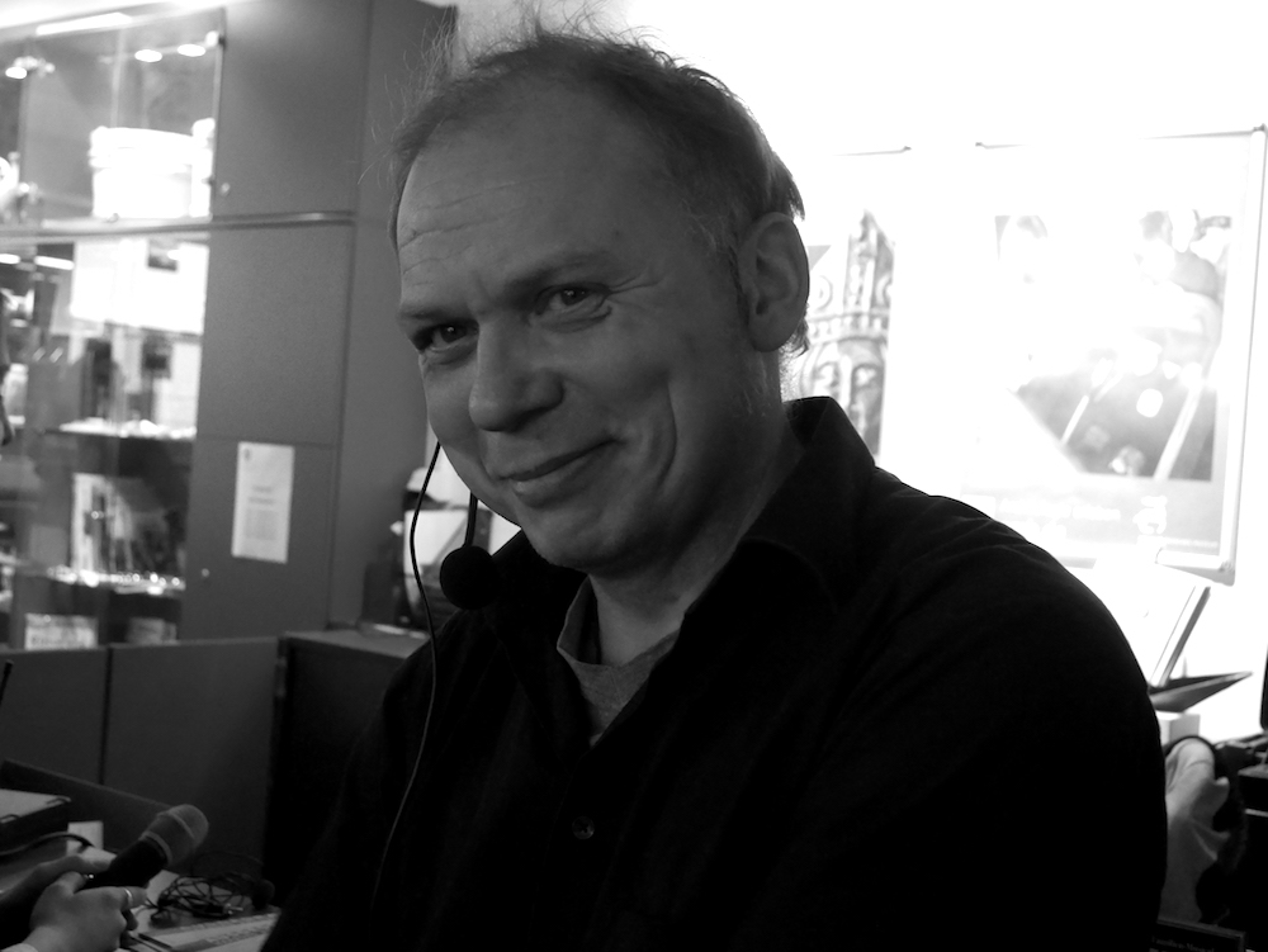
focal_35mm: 50
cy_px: 476
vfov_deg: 29.1
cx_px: 634
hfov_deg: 38.2
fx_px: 1832
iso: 3200
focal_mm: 25
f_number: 5.3
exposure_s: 1/25
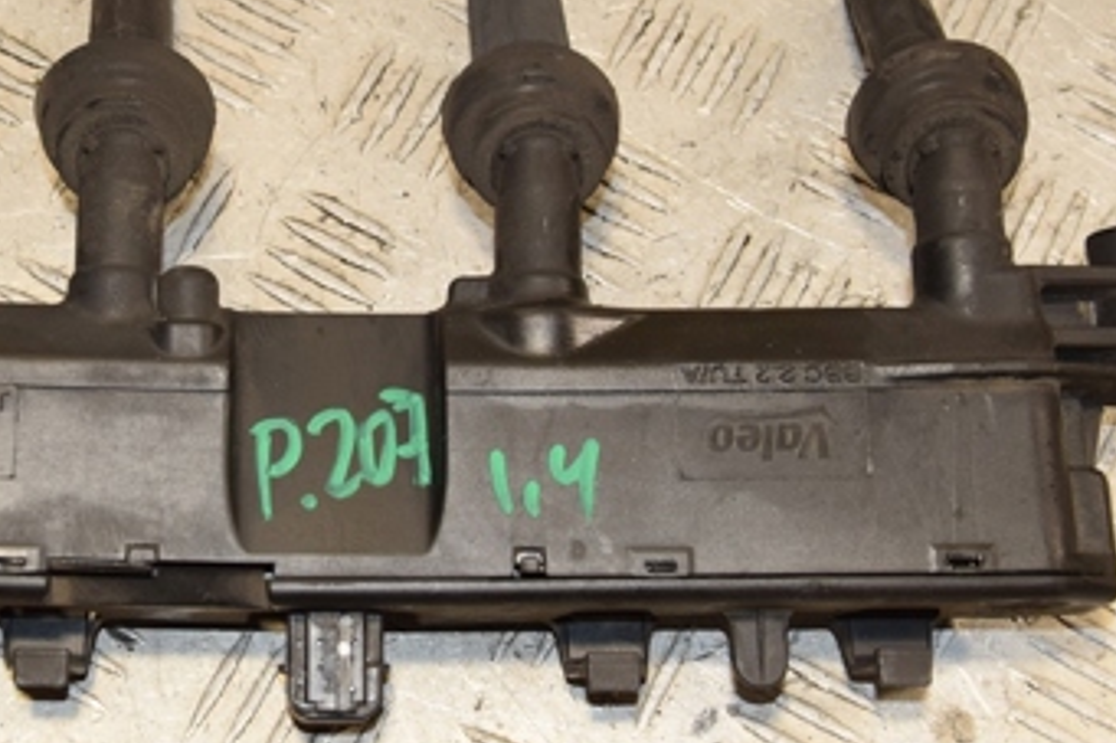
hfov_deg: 22.5
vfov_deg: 15.1
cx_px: 311
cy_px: 206
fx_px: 2789
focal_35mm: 90
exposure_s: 1/200
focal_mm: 32
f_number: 6.3
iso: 800
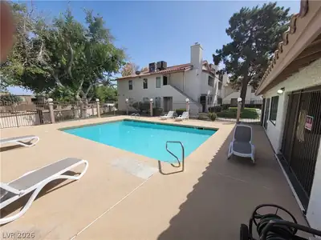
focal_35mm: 13
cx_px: 160
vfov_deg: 89.9
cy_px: 120
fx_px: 121
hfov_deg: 106.2
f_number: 2.2
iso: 64
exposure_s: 1/2151
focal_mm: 2.2
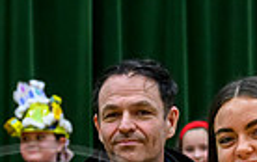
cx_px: 65
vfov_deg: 5.4
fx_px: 1650
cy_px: 378
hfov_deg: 8.9
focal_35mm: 235
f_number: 4
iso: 4000
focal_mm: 51
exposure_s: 1/250
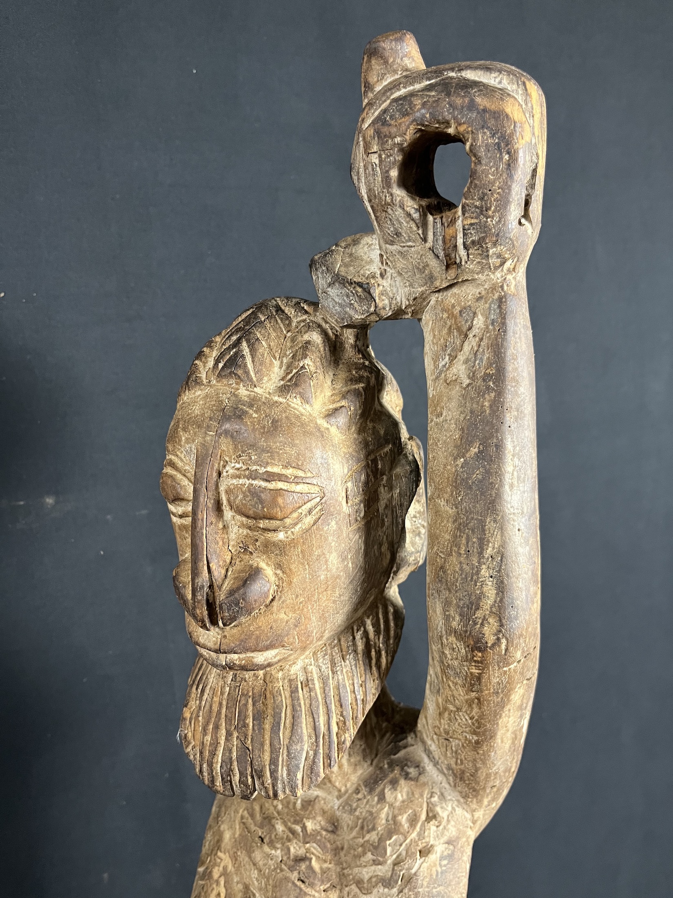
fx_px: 674
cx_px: 336
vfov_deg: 67.3
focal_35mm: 26
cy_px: 449
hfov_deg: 53.1
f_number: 1.6
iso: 250
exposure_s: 1/50
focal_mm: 5.1
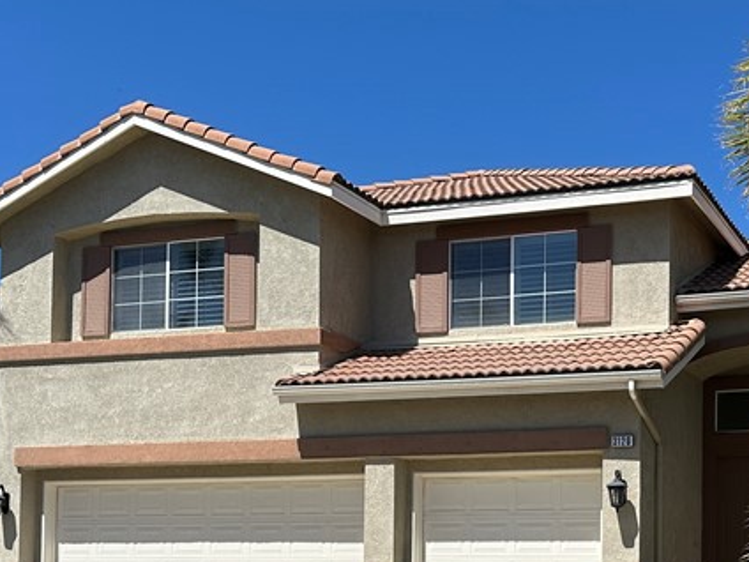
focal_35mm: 58
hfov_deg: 32.3
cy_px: 558
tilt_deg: +1.9
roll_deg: -0.9
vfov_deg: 24.1
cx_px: 606
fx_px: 1255
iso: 80
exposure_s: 1/5525
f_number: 1.78
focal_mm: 6.86
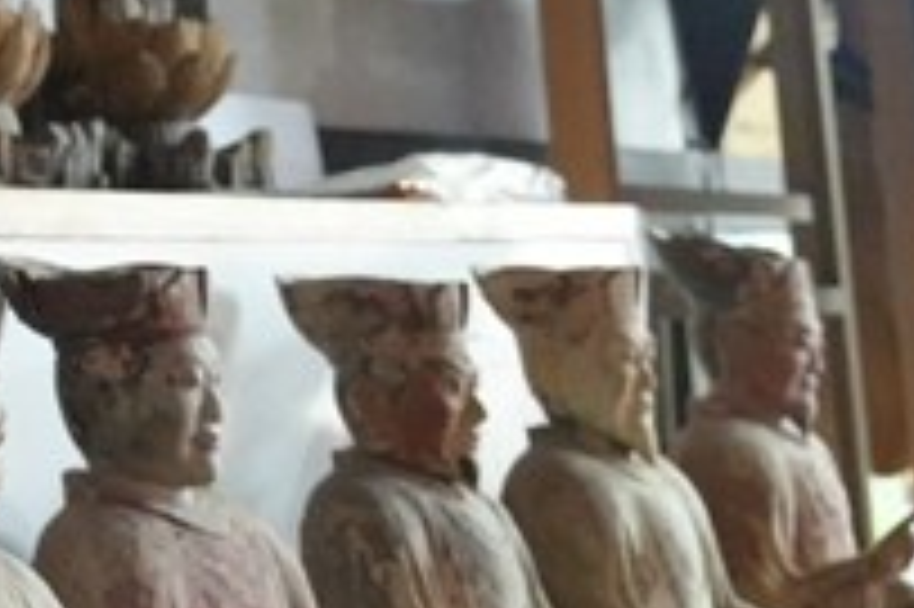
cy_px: -36
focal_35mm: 121
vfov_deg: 11.2
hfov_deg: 14.1
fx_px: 3069
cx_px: -928
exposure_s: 1/60
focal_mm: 24
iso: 12800
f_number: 4
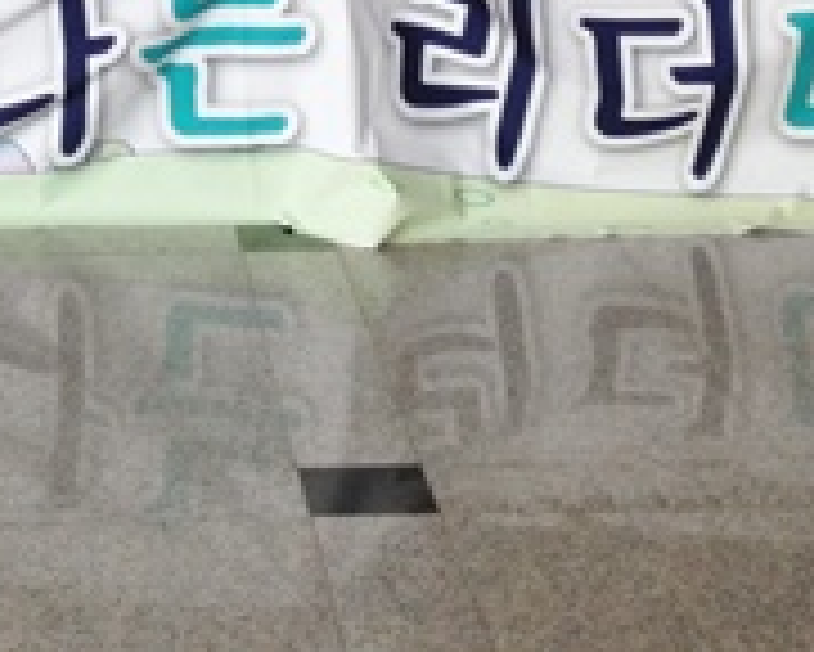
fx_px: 2724
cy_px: -288
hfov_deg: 17.0
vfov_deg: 13.0
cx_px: 328
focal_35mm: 113
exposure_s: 1/40
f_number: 2.4
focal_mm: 4.28
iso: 64
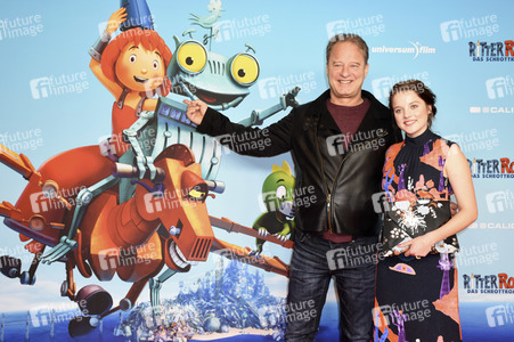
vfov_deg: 26.4
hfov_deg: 38.9
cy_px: 171
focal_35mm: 51
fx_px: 728
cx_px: 257
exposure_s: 1/160
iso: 1000
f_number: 4.5
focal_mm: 34
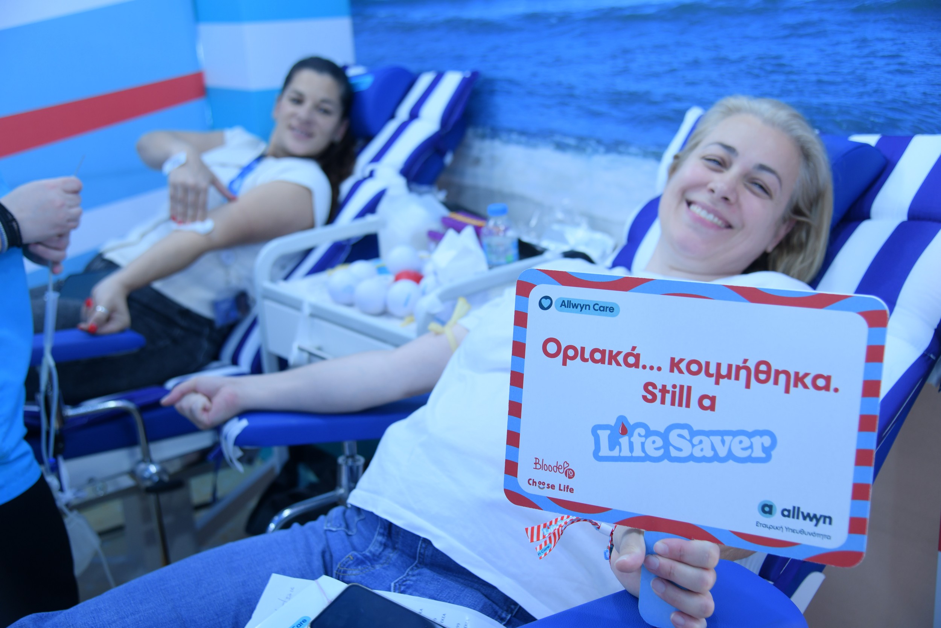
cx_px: 470
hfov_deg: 50.7
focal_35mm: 38
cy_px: 314
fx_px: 993
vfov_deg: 35.1
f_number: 4
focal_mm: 38
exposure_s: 1/320
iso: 500
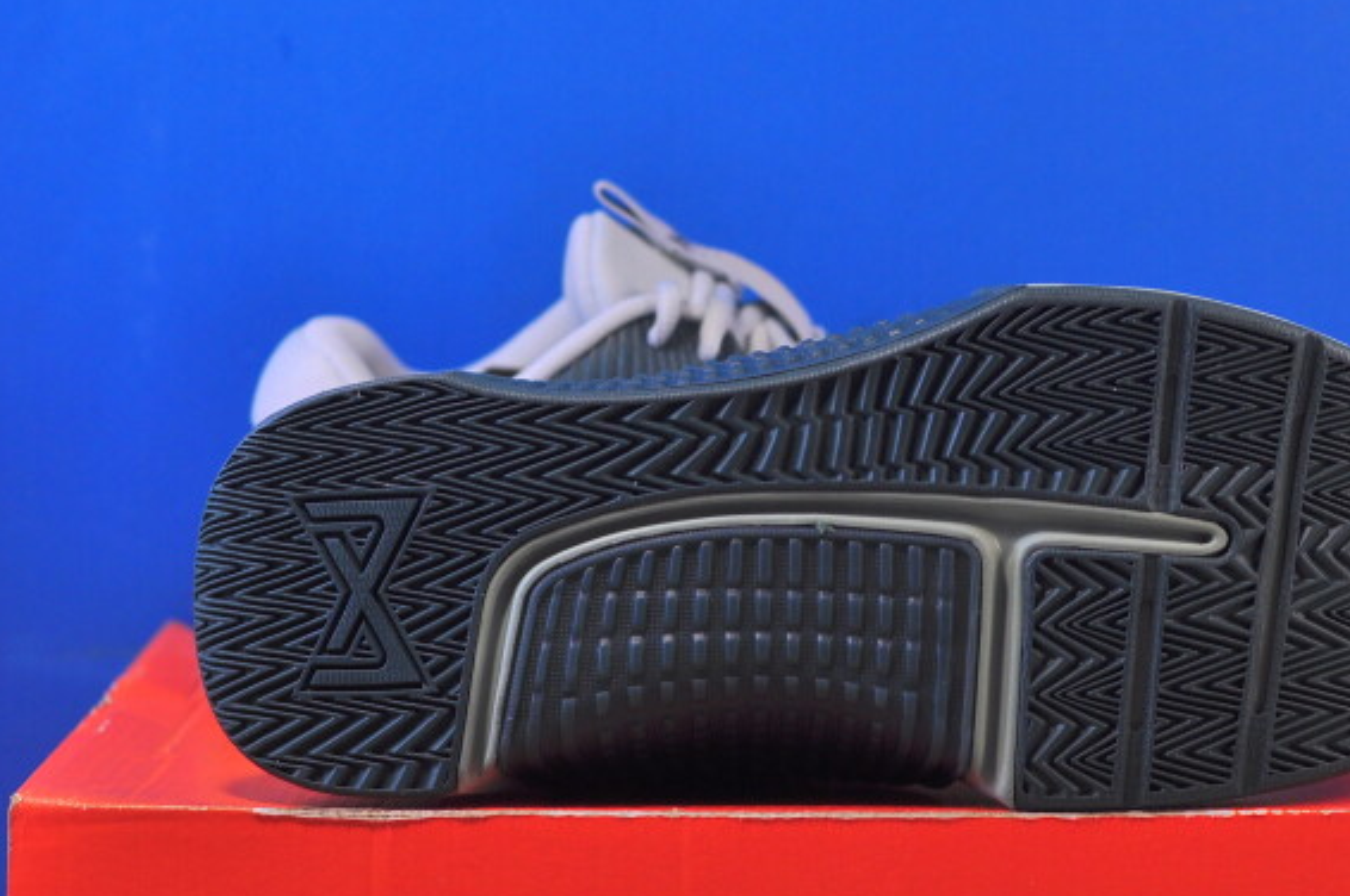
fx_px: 3970
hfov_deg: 19.3
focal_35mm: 106
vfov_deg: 12.9
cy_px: 323
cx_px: 818
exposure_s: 1/250
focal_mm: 50
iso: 250
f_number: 3.2
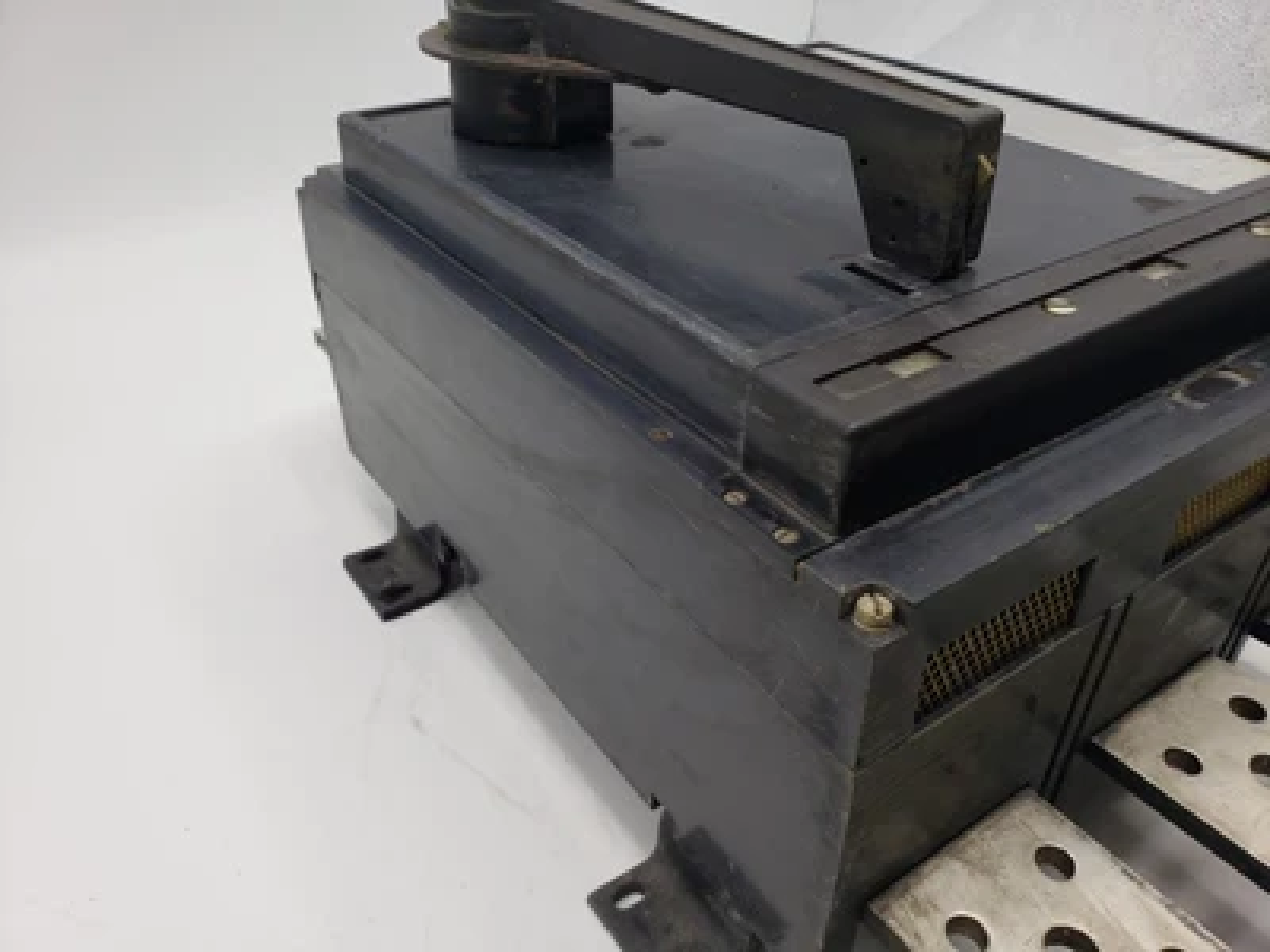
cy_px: 476
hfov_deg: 67.3
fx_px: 954
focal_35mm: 26
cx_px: 635
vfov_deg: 53.1
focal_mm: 4.3
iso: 100
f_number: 2.4
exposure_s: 1/120
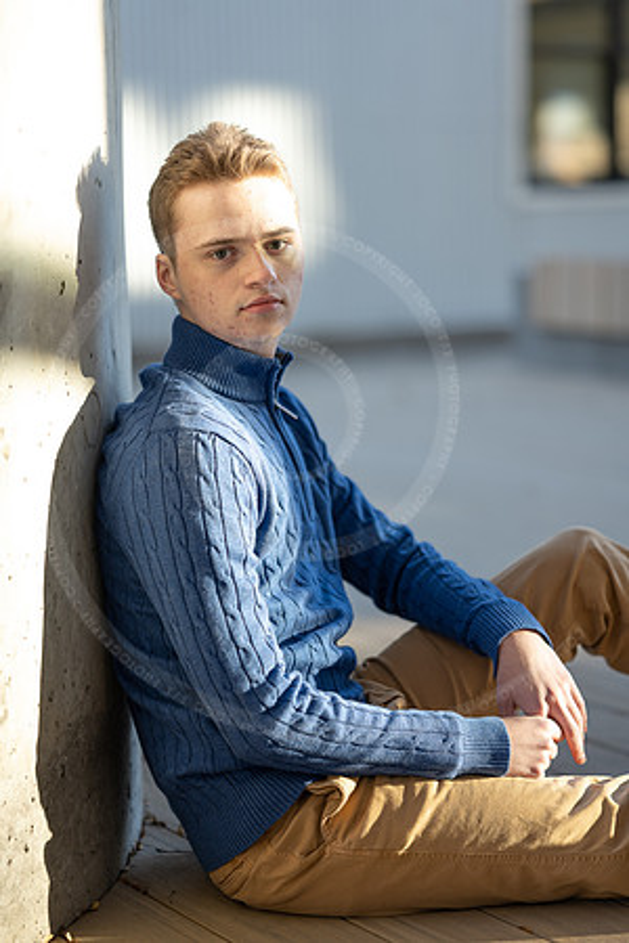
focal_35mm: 85
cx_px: 314
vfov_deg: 23.9
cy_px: 472
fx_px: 2228
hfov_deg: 16.1
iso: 100
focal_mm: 85
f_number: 1.8
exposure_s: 1/160
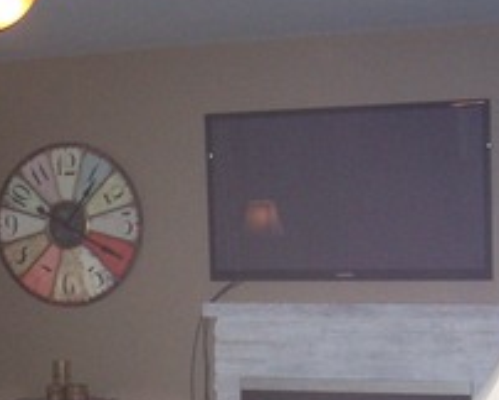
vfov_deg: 14.5
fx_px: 1552
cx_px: -47
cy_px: 373
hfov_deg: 17.6
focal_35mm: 105
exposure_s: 1/112
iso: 140
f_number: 2.7
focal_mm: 5.6
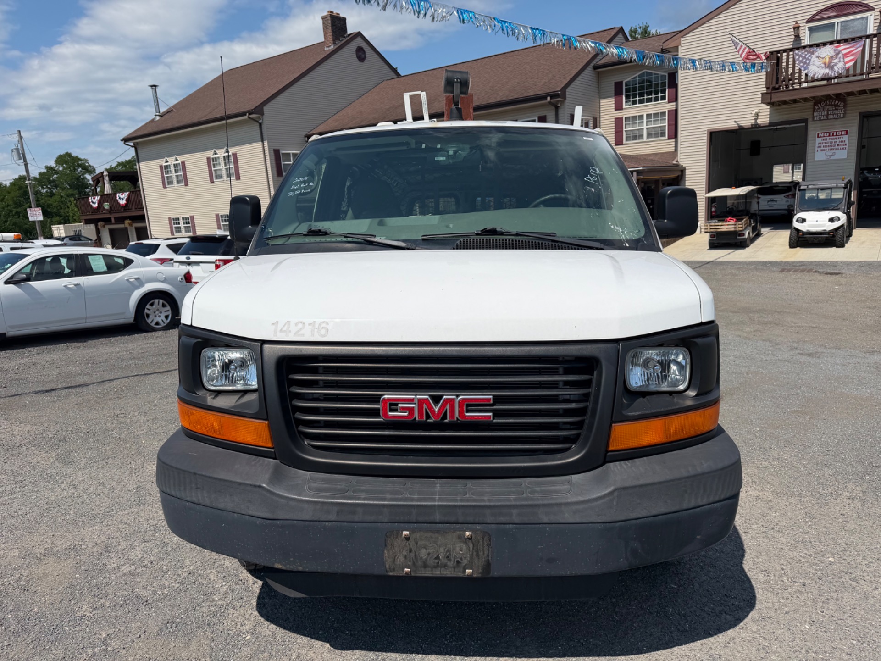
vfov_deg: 56.8
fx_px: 611
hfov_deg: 71.6
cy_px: 330
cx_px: 440
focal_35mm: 24
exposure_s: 1/8130
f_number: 1.78
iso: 80
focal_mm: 6.76
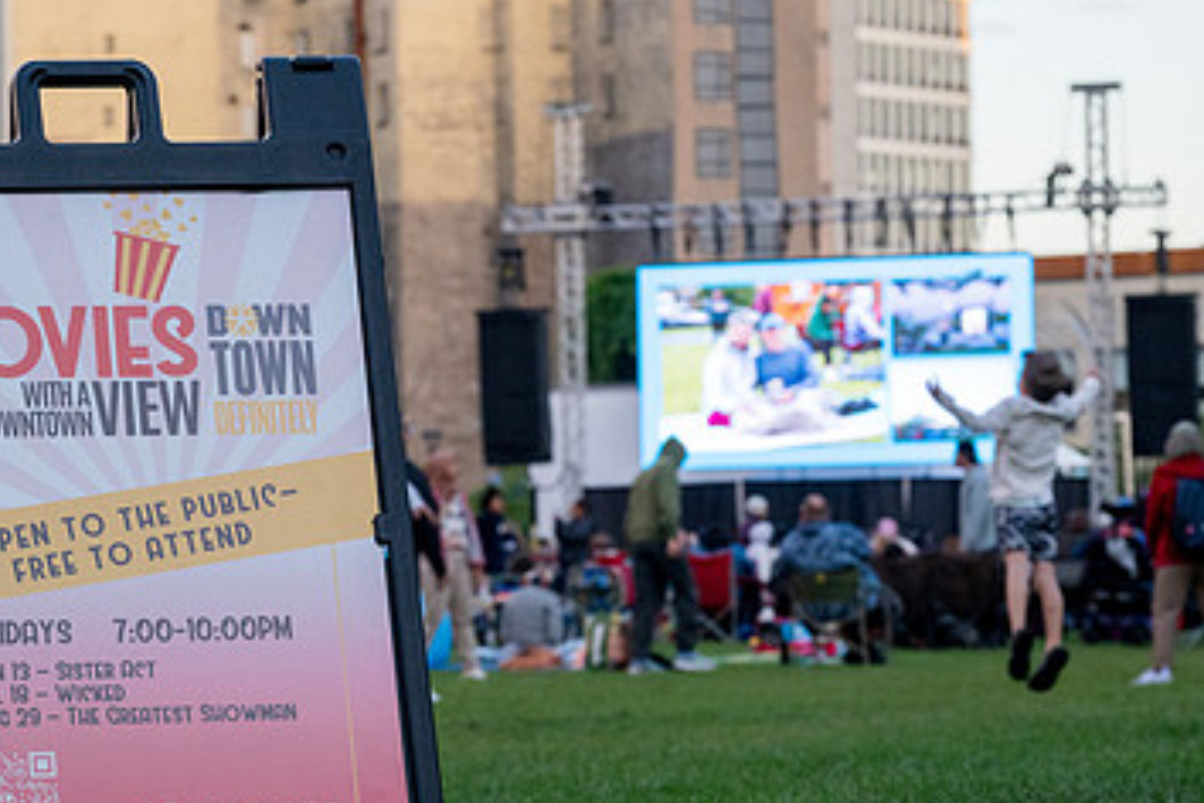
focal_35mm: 141
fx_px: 4715
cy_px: 498
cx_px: 507
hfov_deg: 14.5
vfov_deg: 9.7
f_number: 6.3
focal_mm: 86
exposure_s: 1/640
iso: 1600
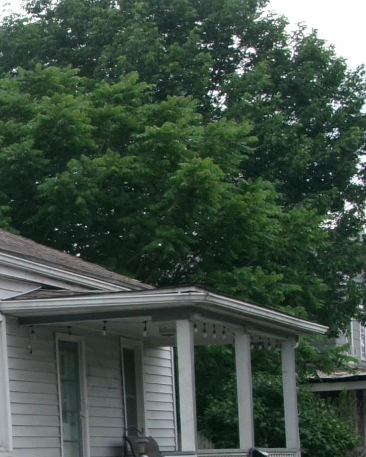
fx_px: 1585
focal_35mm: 117
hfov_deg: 12.1
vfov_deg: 16.2
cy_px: 435
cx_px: -290
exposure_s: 1/100
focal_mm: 6.4
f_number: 11.8
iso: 100
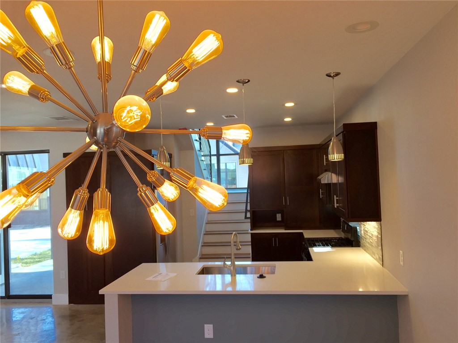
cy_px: 172
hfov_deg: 61.7
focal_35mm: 29
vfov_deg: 48.2
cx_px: 229
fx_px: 384
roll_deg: +0.3
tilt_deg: +0.6
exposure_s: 1/60
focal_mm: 4.15
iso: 32
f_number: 2.2
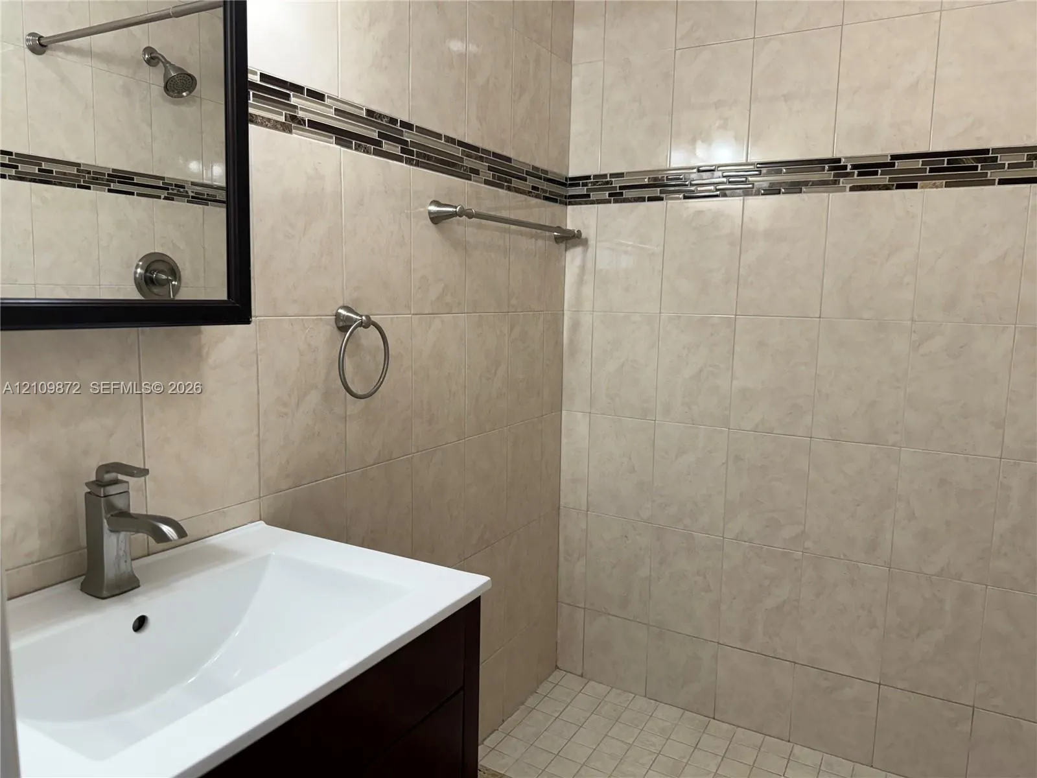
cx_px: 518
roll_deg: -0.6
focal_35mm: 24
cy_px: 389
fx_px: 719
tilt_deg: -7.5
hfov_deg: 71.6
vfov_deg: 56.8
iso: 125
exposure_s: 1/120
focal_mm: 6.76
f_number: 1.78
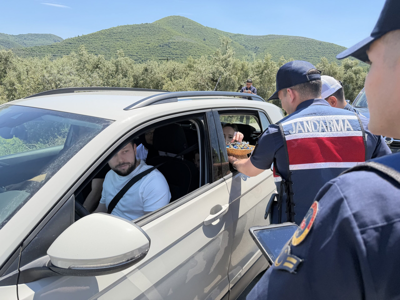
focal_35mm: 24
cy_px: 150
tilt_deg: -14.3
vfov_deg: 56.8
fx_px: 277
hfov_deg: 71.6
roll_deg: -1.4
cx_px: 200
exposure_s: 1/3584
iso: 80
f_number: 1.78
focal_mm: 6.76
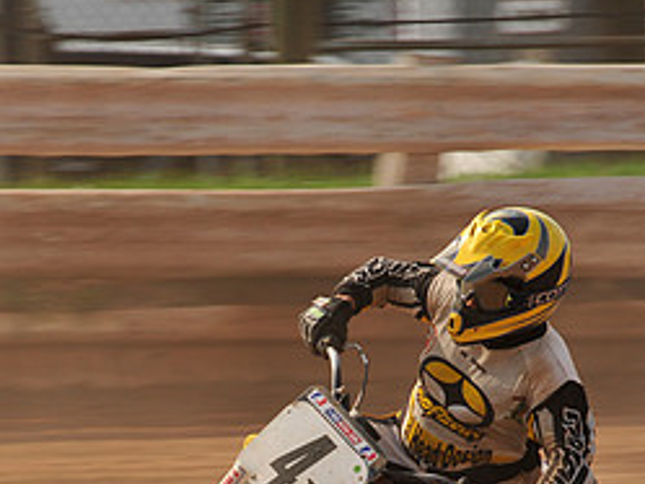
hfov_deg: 4.4
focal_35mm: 447
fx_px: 8333
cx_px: 378
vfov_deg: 3.3
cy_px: 466
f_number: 9
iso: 200
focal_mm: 200
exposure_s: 1/400
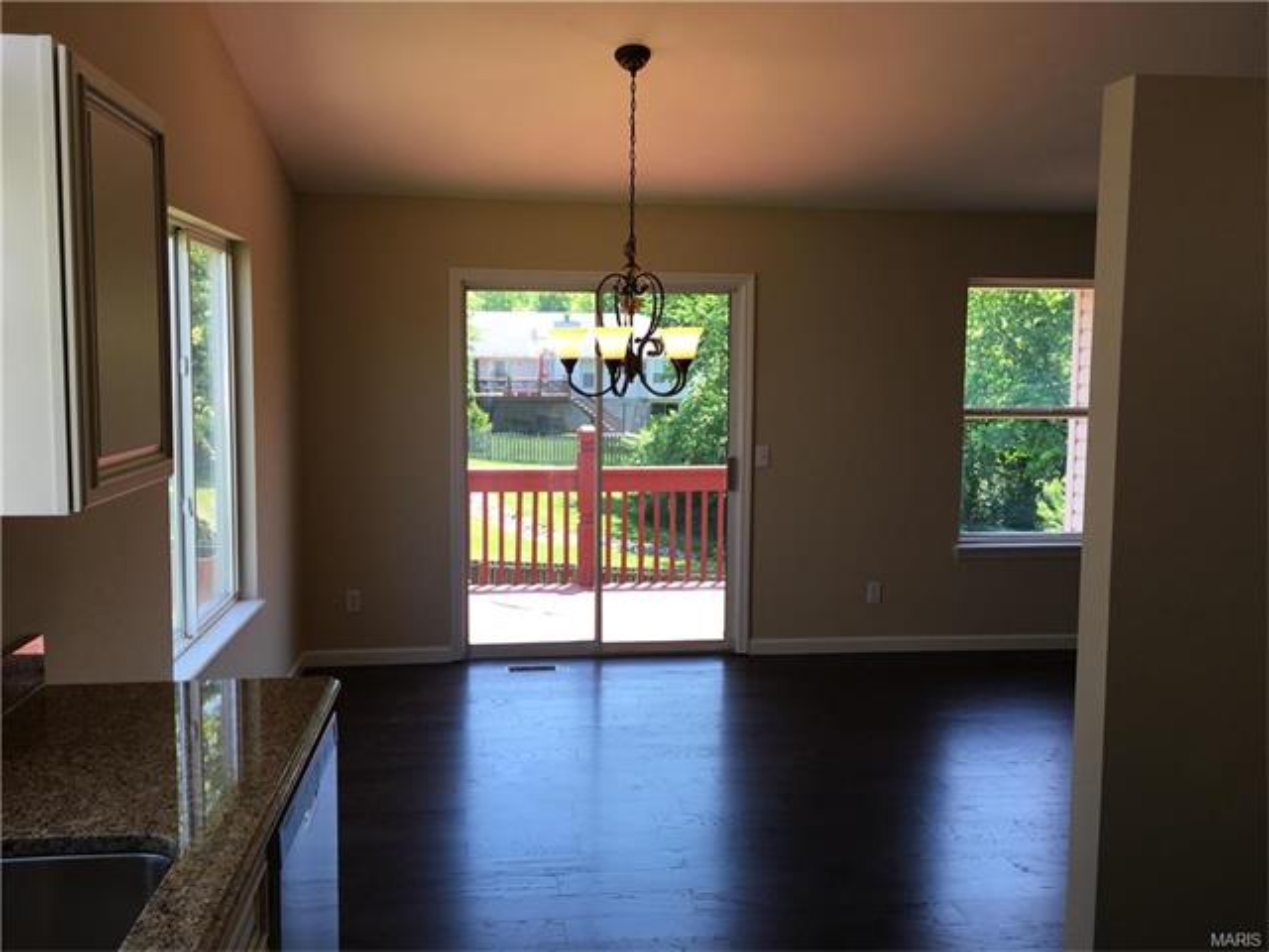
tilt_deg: -4.0
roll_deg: -0.1
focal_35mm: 29
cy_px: 476
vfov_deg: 48.2
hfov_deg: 61.7
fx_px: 1063
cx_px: 634
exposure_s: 1/120
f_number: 2.2
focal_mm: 4.15
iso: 25
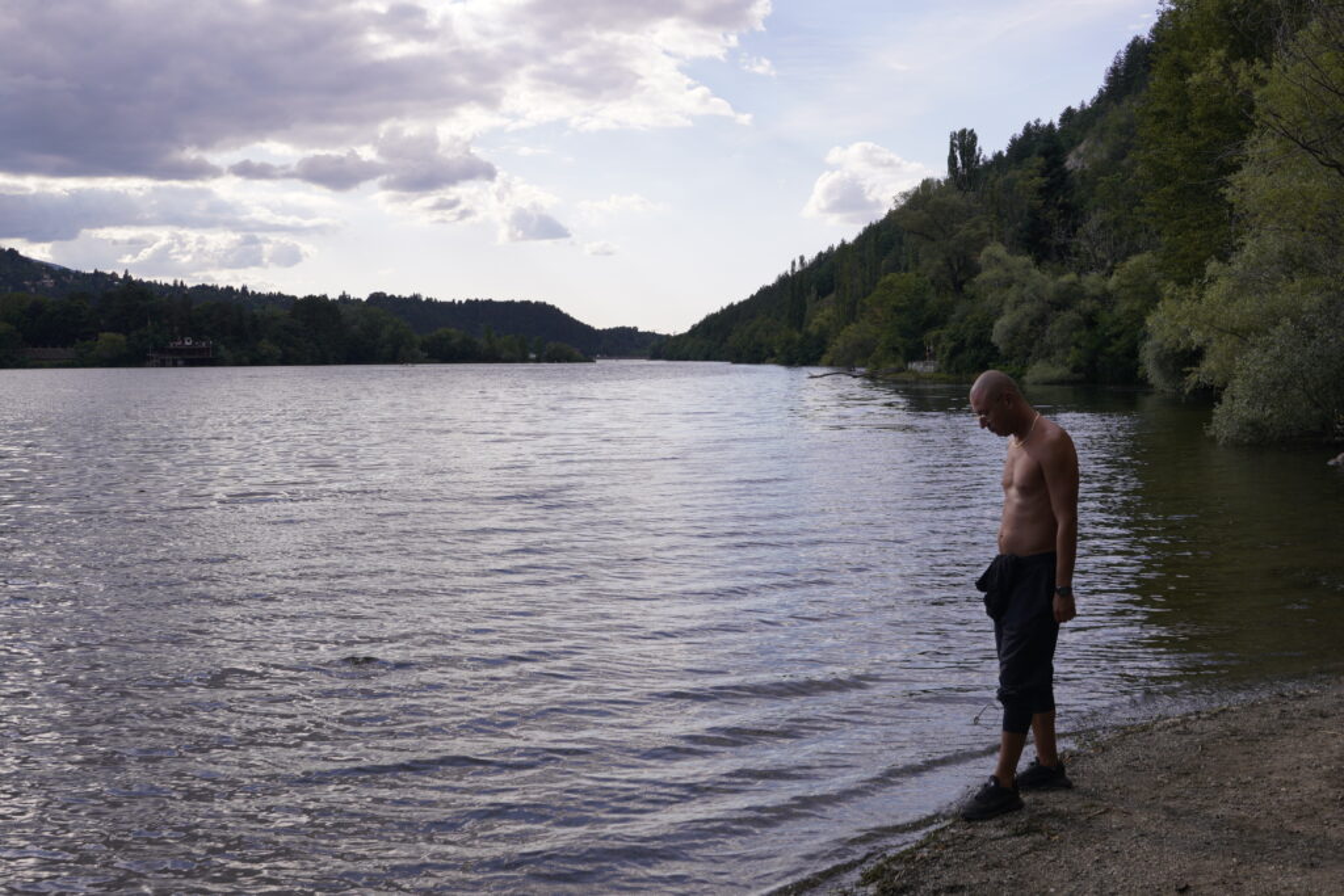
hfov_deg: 53.1
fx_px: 1344
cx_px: 672
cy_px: 448
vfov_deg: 36.9
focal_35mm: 36
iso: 100
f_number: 7.1
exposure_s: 1/250
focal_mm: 24
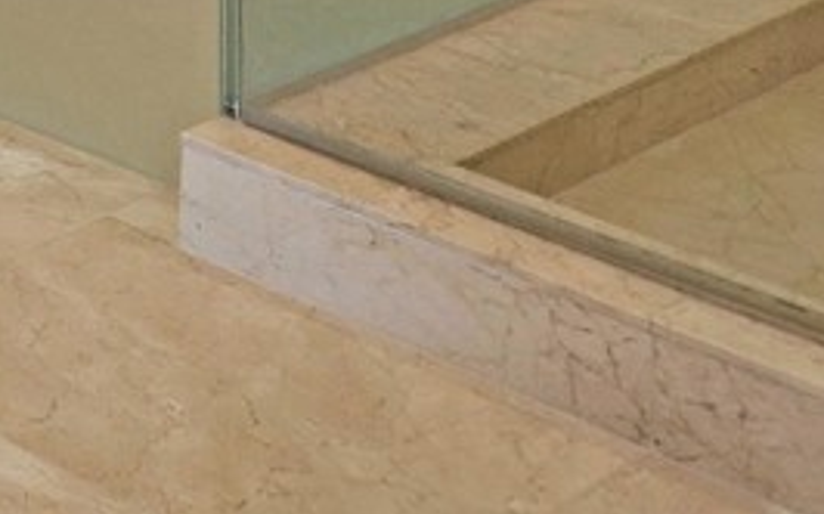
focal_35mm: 104
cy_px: -952
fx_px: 2335
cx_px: -1244
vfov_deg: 9.9
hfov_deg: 13.5
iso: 250
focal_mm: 16
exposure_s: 1/125
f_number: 4
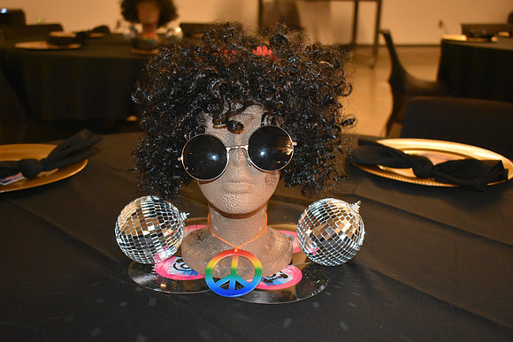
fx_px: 641
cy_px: 171
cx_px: 256
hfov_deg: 43.6
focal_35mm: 45
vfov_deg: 29.9
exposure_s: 1/60
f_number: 4.2
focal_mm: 30
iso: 6400
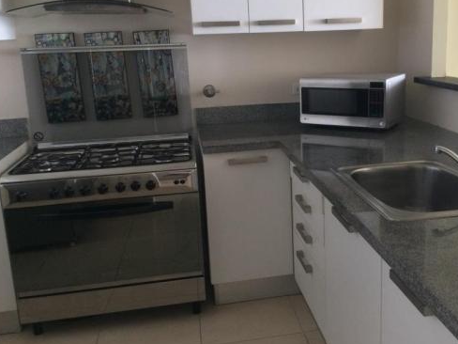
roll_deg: -0.5
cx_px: 287
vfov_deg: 37.6
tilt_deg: -12.0
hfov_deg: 48.5
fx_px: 503
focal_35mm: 38
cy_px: 146
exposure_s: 1/30
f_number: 2.2
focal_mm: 4.15
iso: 160
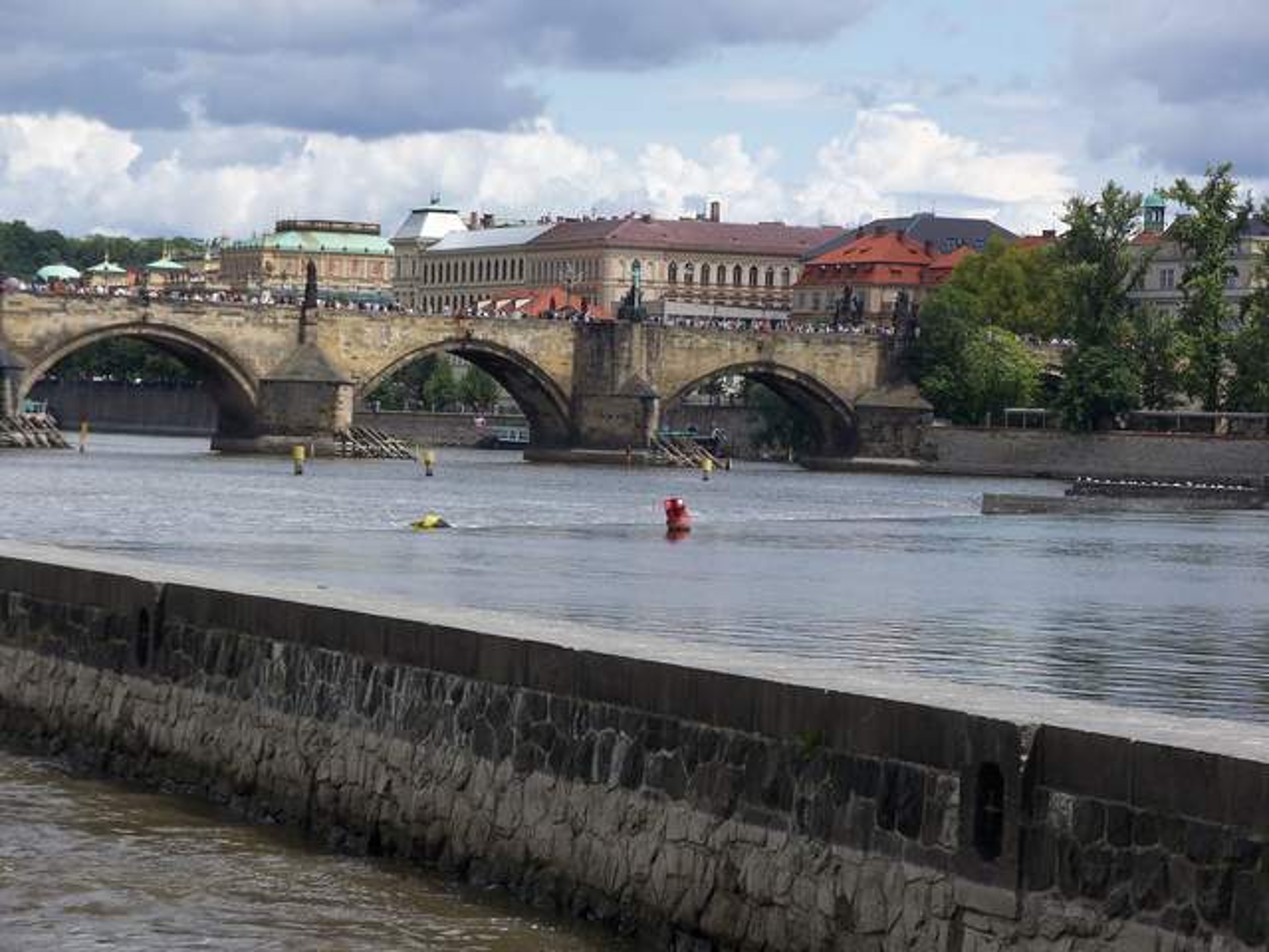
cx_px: 634
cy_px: 476
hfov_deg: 14.8
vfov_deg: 11.1
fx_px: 4876
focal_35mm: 133
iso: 64
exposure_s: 1/400
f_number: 5.6
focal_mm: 28
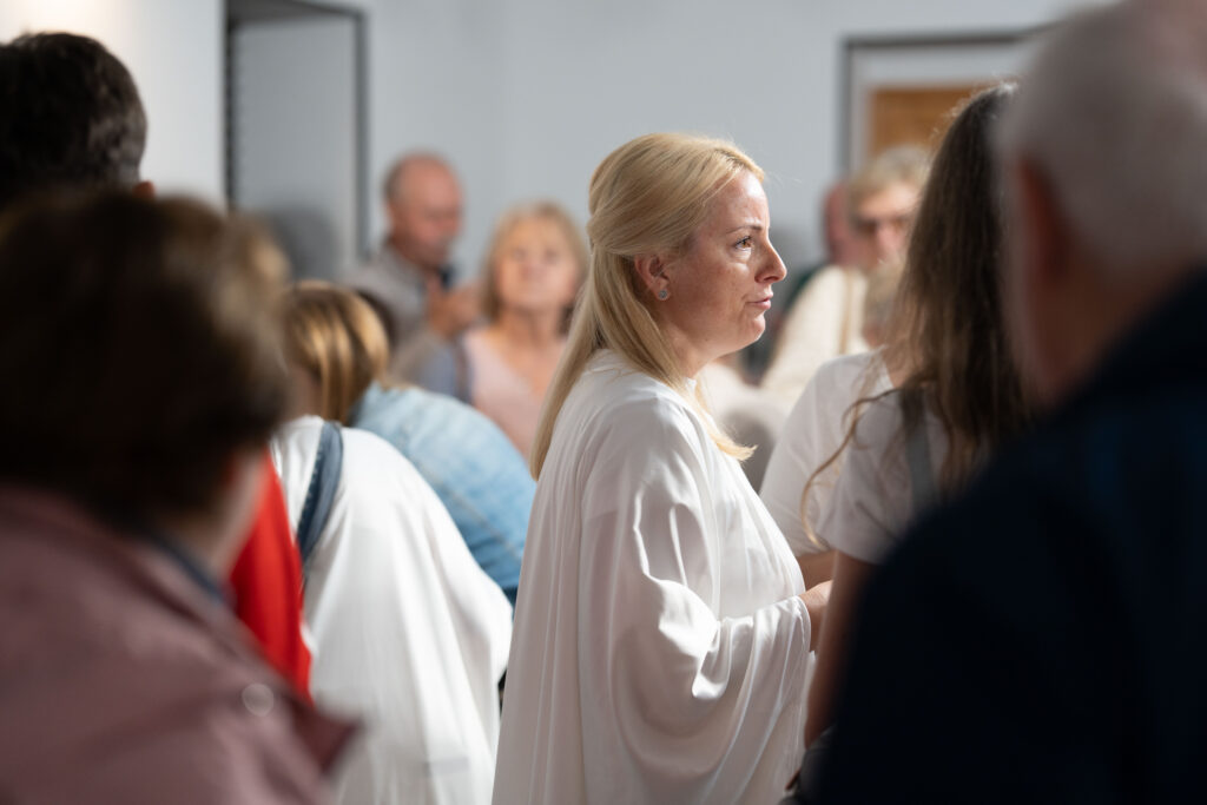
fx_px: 2850
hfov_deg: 23.9
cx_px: 604
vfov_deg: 16.1
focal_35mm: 85
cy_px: 402
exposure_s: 1/125
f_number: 2
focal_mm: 85
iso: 320
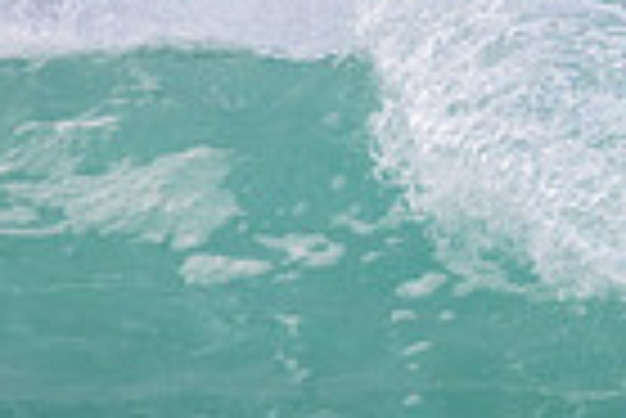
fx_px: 58052
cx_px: 1103
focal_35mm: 3335
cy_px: 227
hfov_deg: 0.6
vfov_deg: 0.4
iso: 1250
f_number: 11
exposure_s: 1/2000
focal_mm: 800
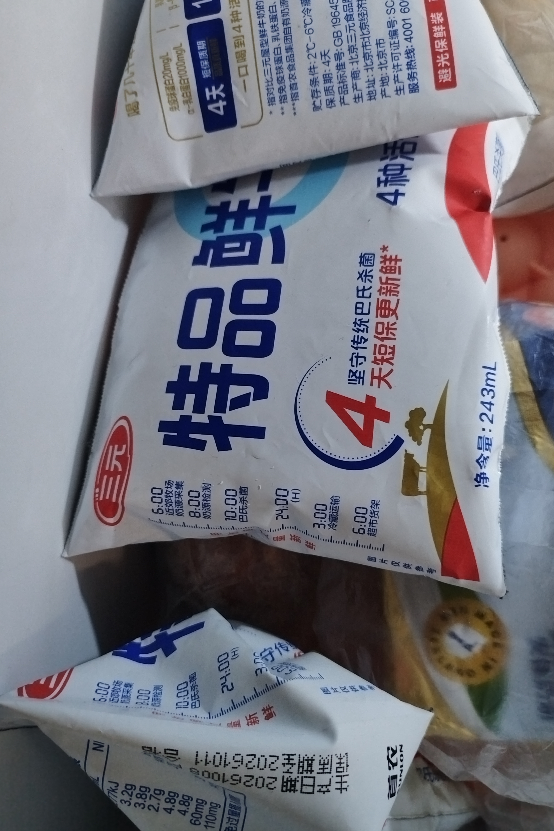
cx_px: 295
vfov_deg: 73.7
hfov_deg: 53.1
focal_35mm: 24
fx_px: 554
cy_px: 416
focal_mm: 5.52
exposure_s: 1/100
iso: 4248
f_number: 1.9
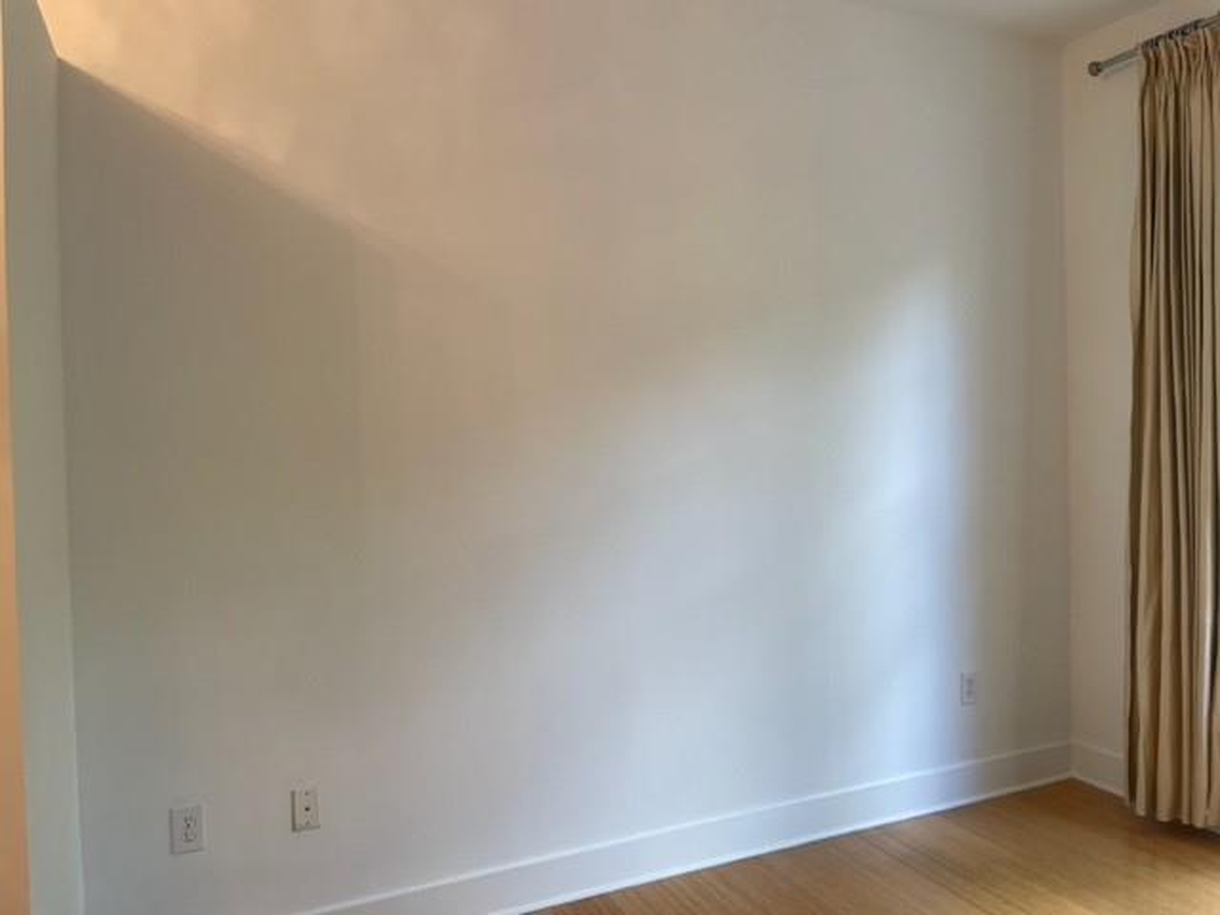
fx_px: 916
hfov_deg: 67.3
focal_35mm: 26
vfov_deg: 53.1
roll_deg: +1.4
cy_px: 458
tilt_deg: -0.3
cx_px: 610
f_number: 1.6
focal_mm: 4.2
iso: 64
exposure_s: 1/60
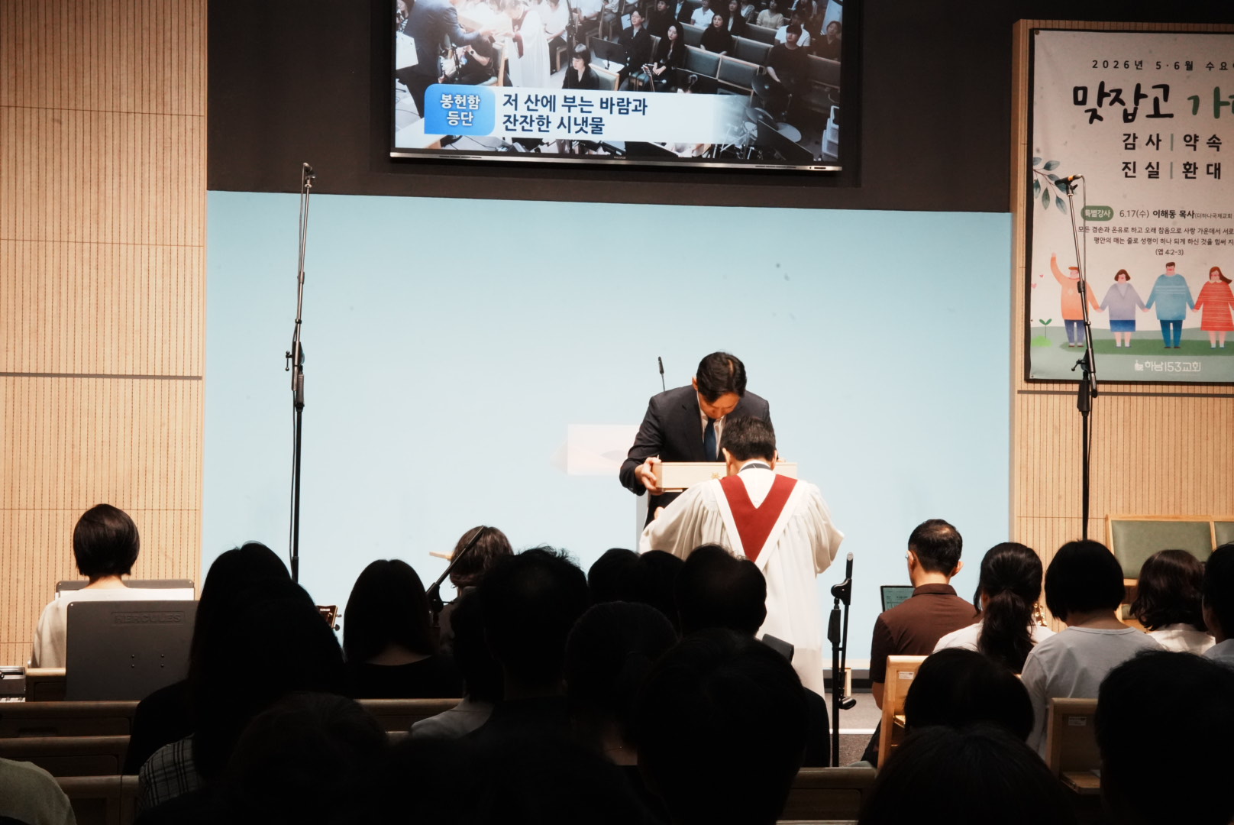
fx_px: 2435
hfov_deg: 28.4
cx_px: 617
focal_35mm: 71
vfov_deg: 19.2
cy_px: 412
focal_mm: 71
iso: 6400
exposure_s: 1/100
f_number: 22
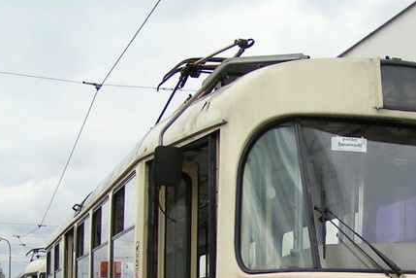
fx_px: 959
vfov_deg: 16.1
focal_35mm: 83
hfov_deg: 24.0
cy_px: 289
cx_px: 347
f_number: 2.8
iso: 50
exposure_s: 1/800
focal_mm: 5.8
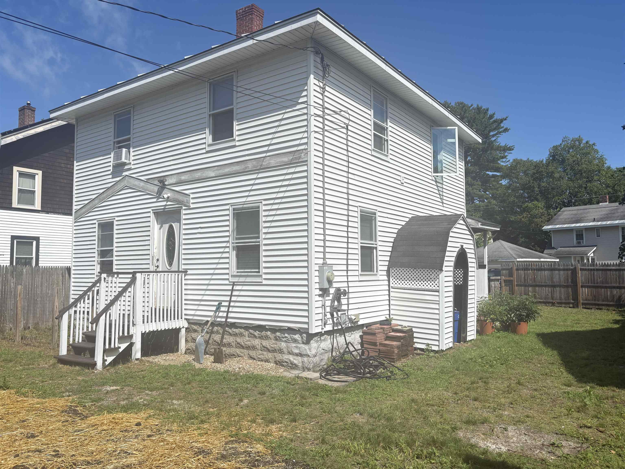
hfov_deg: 67.3
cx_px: 312
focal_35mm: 26
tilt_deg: +4.6
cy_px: 234
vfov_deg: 53.1
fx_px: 469
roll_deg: +0.4
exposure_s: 1/1626
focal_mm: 5.96
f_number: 1.6
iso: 50
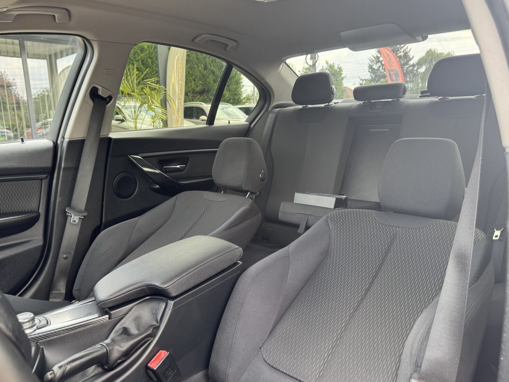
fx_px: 382
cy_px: 195
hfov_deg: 67.3
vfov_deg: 53.1
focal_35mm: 26
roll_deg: +1.9
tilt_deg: -11.2
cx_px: 252
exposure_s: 1/121
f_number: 1.78
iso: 100
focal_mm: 6.76
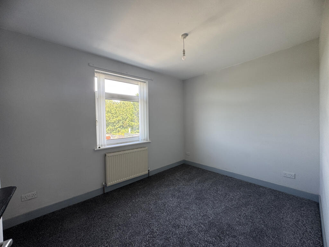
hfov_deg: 102.1
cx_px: 164
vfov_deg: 85.7
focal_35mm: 14
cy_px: 124
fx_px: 133
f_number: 2.2
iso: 64
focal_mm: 2.22
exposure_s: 1/99
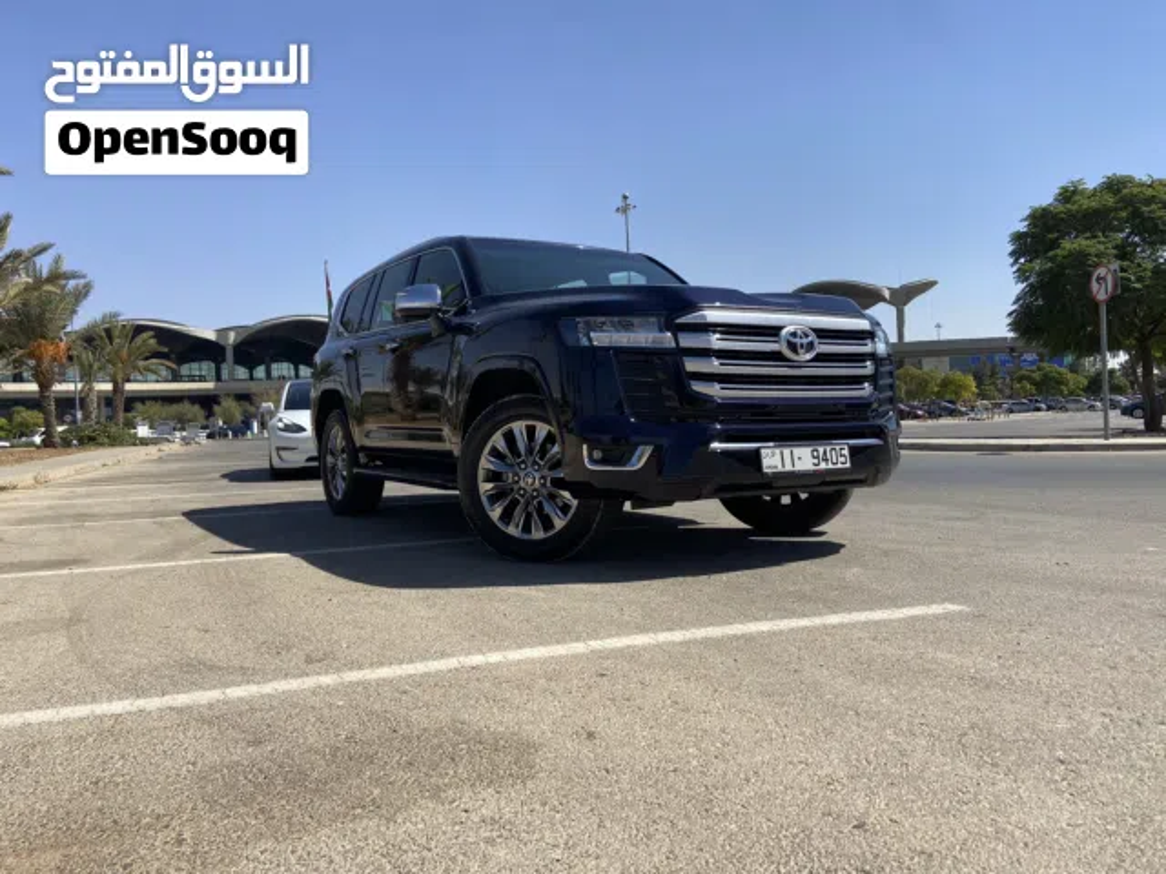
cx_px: 583
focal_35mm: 26
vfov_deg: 53.1
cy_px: 437
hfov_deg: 67.3
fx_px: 876
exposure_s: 1/3610
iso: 32
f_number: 1.8
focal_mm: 4.25
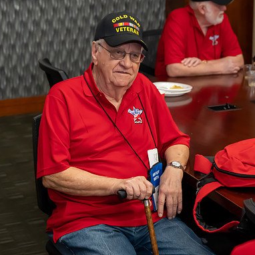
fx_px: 667
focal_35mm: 80
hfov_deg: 21.6
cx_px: 103
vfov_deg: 21.7
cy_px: 128
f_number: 6
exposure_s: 1/160
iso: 11400
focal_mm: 62
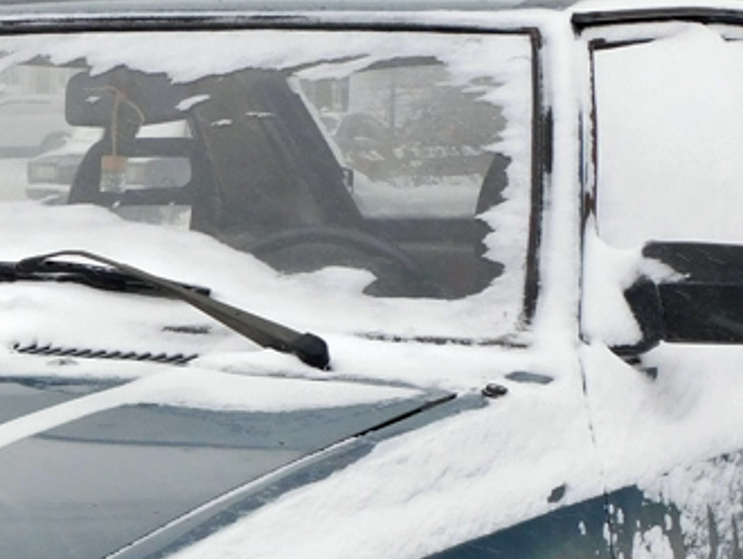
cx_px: -70
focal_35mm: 180
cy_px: 532
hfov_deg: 10.8
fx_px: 3866
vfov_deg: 8.2
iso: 125
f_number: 4
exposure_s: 1/320
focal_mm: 9.9
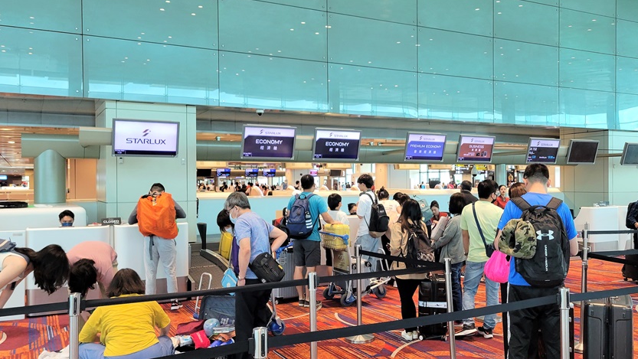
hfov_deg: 57.8
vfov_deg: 34.7
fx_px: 575
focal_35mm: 34
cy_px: 187
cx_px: 358
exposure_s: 1/100
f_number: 1.8
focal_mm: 5.4
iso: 200
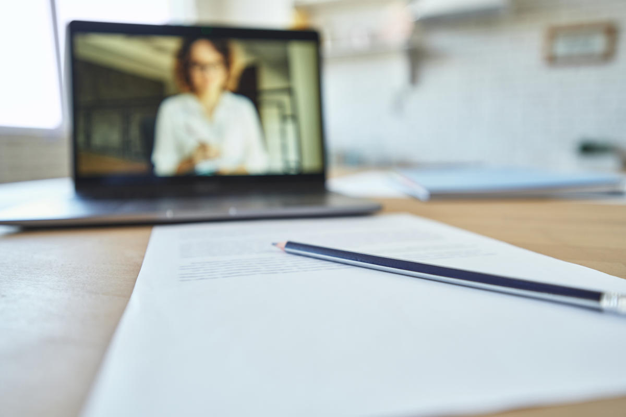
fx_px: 487
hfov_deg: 65.5
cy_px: 208
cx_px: 313
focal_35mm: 28
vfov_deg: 46.4
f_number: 2.8
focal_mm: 28
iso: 400
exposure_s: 1/200
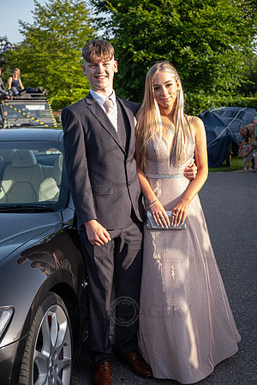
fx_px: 546
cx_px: 128
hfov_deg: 26.5
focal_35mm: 51
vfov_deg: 38.9
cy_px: 192
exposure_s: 1/250
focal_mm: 34.3
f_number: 3.6
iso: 100
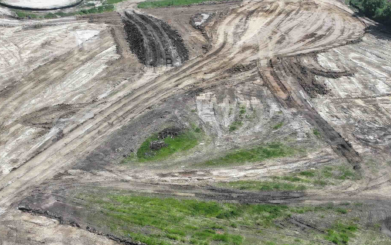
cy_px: 202
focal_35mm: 73
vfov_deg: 17.7
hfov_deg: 28.1
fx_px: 778
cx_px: 141
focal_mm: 12.29
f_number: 2.8
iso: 100
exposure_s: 1/1250
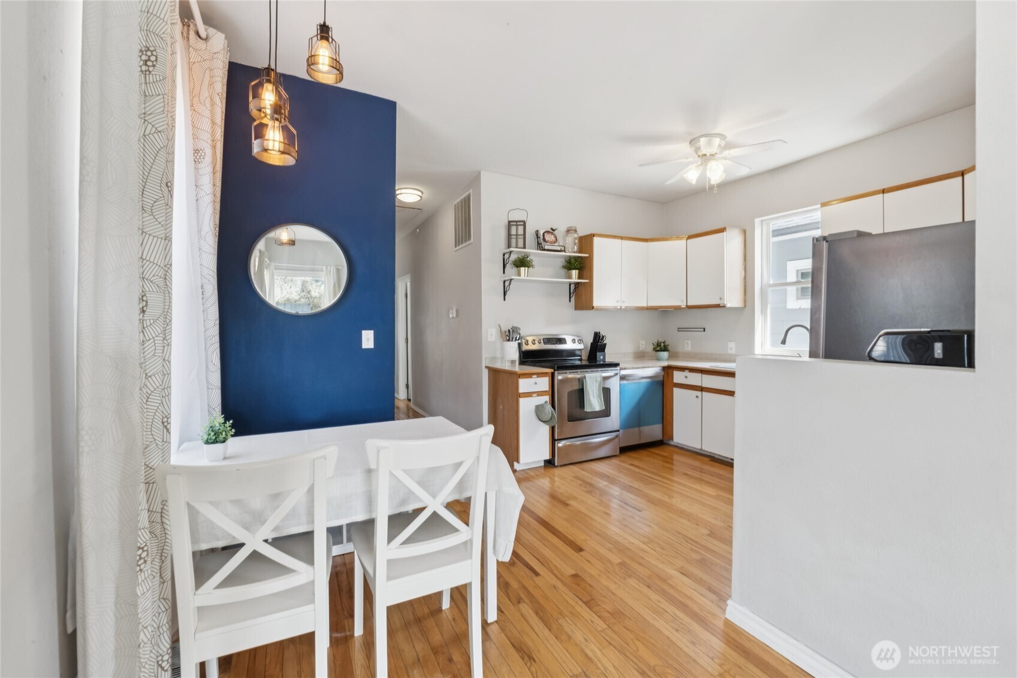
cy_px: 339
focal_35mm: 15
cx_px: 508
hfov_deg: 100.4
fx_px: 424
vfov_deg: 77.3
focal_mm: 10
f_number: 9
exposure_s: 1/10
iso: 250
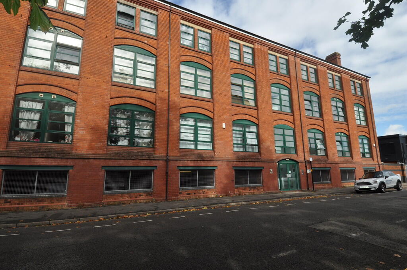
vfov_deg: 67.2
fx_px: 203
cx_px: 204
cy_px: 135
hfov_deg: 90.1
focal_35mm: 18
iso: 200
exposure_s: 1/200
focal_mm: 12
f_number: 11
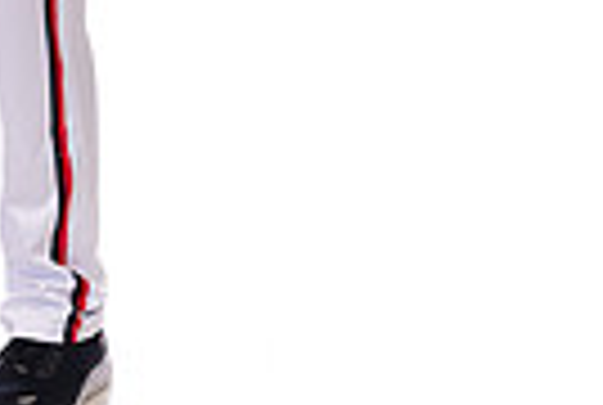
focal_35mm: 211
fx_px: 3542
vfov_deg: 6.3
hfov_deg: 9.6
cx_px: -45
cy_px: -486
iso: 800
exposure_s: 1/250
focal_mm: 63
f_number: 7.1
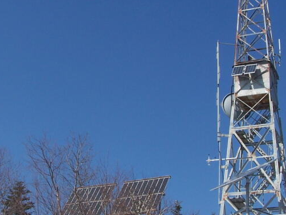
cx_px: 123
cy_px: 94
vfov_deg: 18.9
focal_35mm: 78
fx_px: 644
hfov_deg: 25.0
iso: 80
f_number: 5.6
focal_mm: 6.3
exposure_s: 1/640
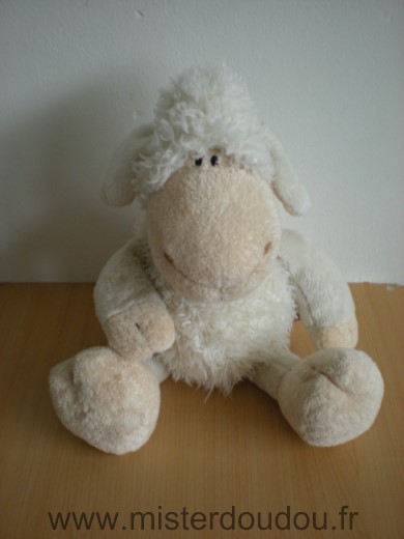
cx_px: 202
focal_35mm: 38
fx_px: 591
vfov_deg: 49.0
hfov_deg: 37.7
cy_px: 270
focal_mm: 6.3
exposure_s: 1/16.7
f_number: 3.1
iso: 200
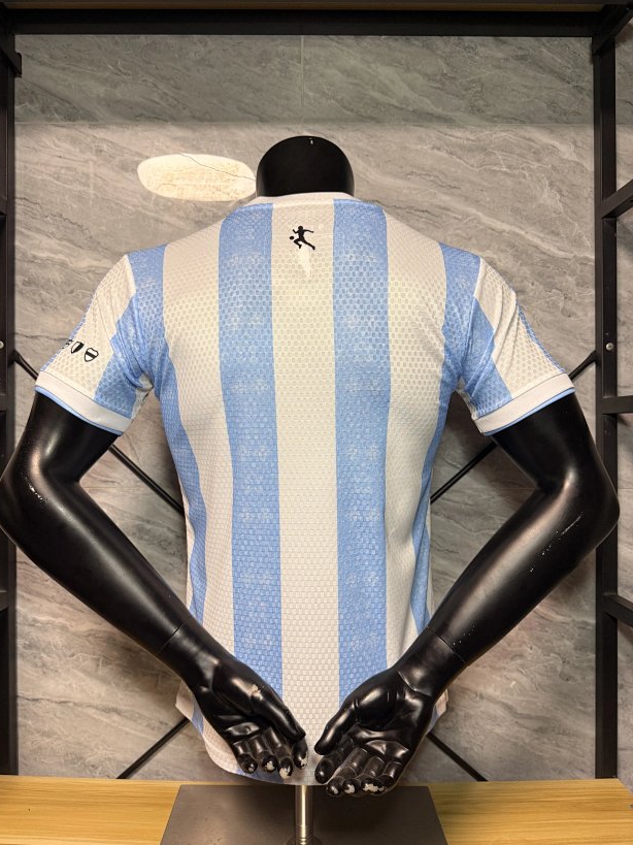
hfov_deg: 54.9
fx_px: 610
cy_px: 432
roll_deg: -0.2
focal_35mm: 25
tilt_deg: +0.0
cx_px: 304
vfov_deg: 69.4
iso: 160
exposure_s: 1/100
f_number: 1.78
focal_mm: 6.76
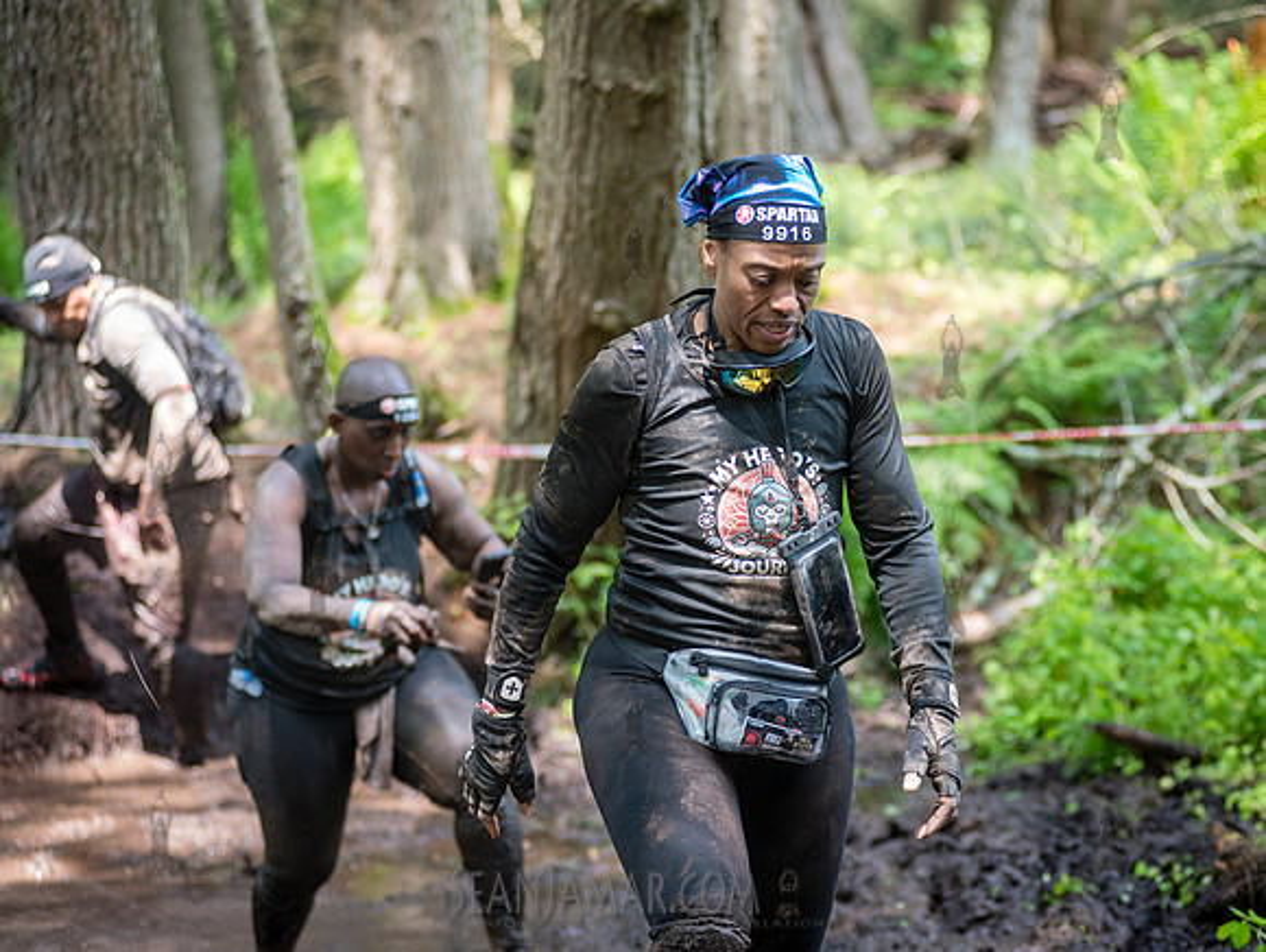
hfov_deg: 19.5
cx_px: 720
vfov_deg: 14.7
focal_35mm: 101
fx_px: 3681
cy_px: 481
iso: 1000
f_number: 3.2
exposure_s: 1/320
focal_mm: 92
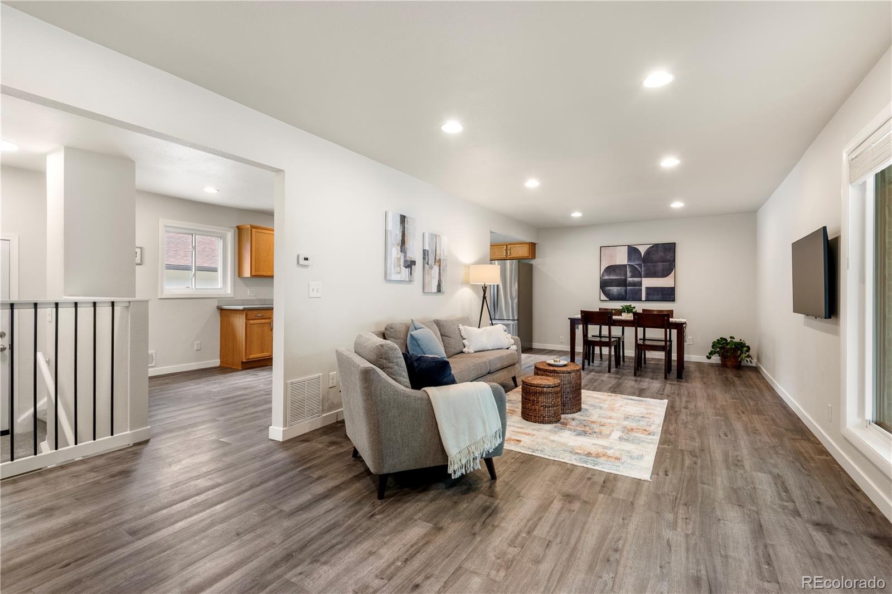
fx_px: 396
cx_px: 446
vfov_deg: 73.7
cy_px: 297
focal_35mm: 16
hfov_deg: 96.7
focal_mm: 16
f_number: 11
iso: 250
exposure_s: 1/15
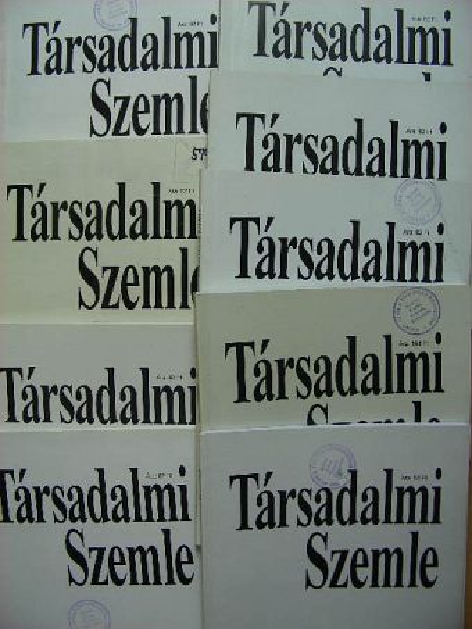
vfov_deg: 49.0
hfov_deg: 37.7
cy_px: 314
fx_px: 691
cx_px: 236
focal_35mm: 38
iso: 50
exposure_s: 1/38.1
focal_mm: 6.3
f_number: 3.5
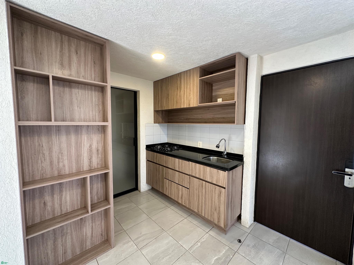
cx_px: 177
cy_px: 132
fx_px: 143
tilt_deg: -5.2
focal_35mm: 14
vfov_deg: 85.7
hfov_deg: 102.1
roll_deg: -0.8
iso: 250
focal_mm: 2.22
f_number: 2.2
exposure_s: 1/99
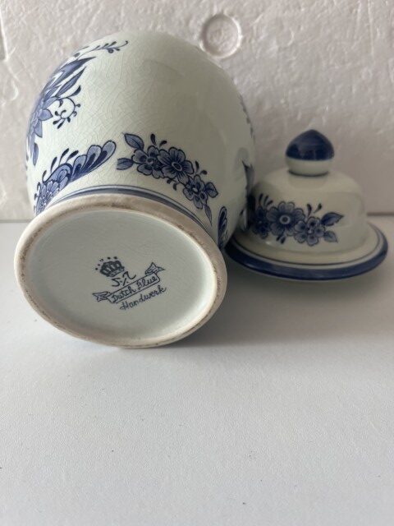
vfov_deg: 67.3
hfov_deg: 53.1
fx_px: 395
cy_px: 263
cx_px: 197
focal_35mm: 26
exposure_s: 1/121
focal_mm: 5.1
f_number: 1.6
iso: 64
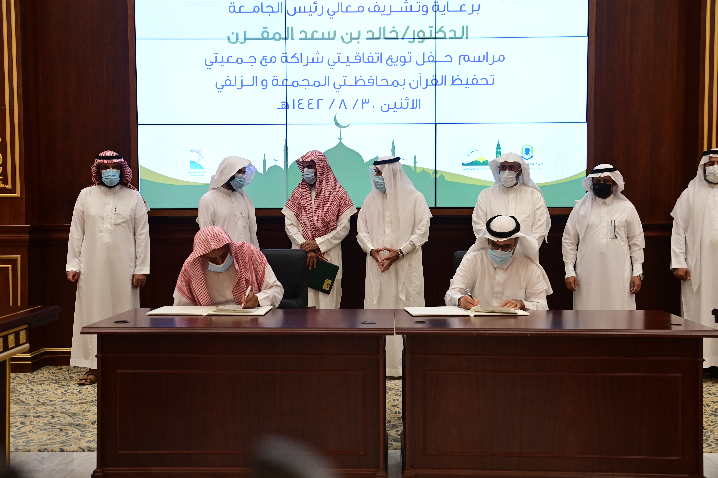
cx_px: 359
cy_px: 239
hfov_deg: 46.4
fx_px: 838
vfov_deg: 31.9
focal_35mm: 42
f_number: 4.5
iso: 1600
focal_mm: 42
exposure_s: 1/125
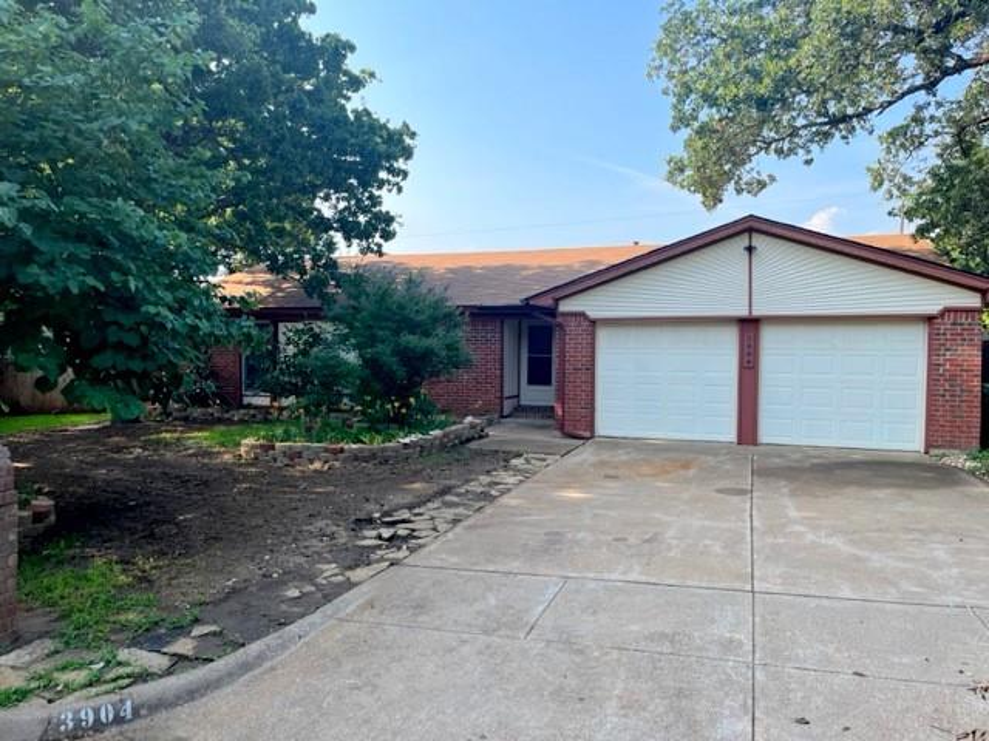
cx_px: 494
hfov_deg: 67.3
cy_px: 370
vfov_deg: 53.1
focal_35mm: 26
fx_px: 743
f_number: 1.6
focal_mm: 5.1
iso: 50
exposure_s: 1/1106
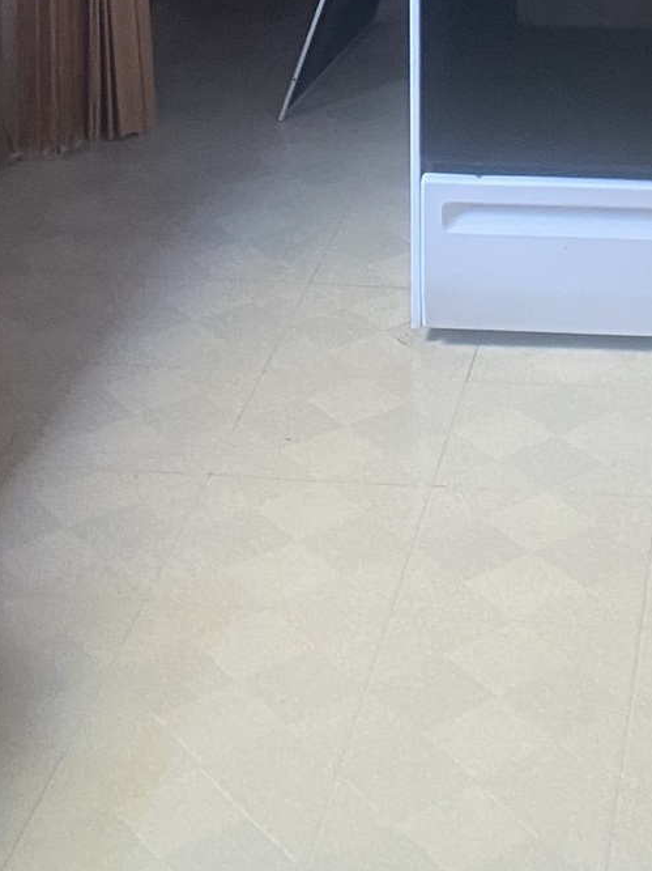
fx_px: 2262
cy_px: -592
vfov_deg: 18.2
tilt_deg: -2.8
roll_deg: +0.5
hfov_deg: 16.2
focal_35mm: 90
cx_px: 598
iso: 160
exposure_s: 1/60
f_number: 1.8
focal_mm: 4.25
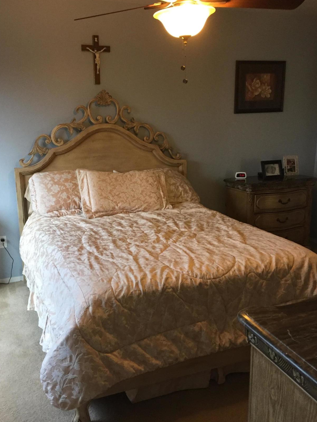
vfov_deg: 51.3
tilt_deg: -15.4
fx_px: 440
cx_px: 152
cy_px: 225
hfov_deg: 39.6
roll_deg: -1.1
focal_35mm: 36
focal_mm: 4.15
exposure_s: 1/30
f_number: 2.2
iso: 160
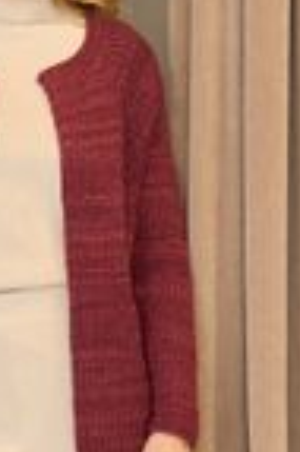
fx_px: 2205
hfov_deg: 7.7
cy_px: 414
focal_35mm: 176
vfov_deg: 11.6
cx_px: 3
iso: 125
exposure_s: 1/100
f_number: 2.8
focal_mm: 56
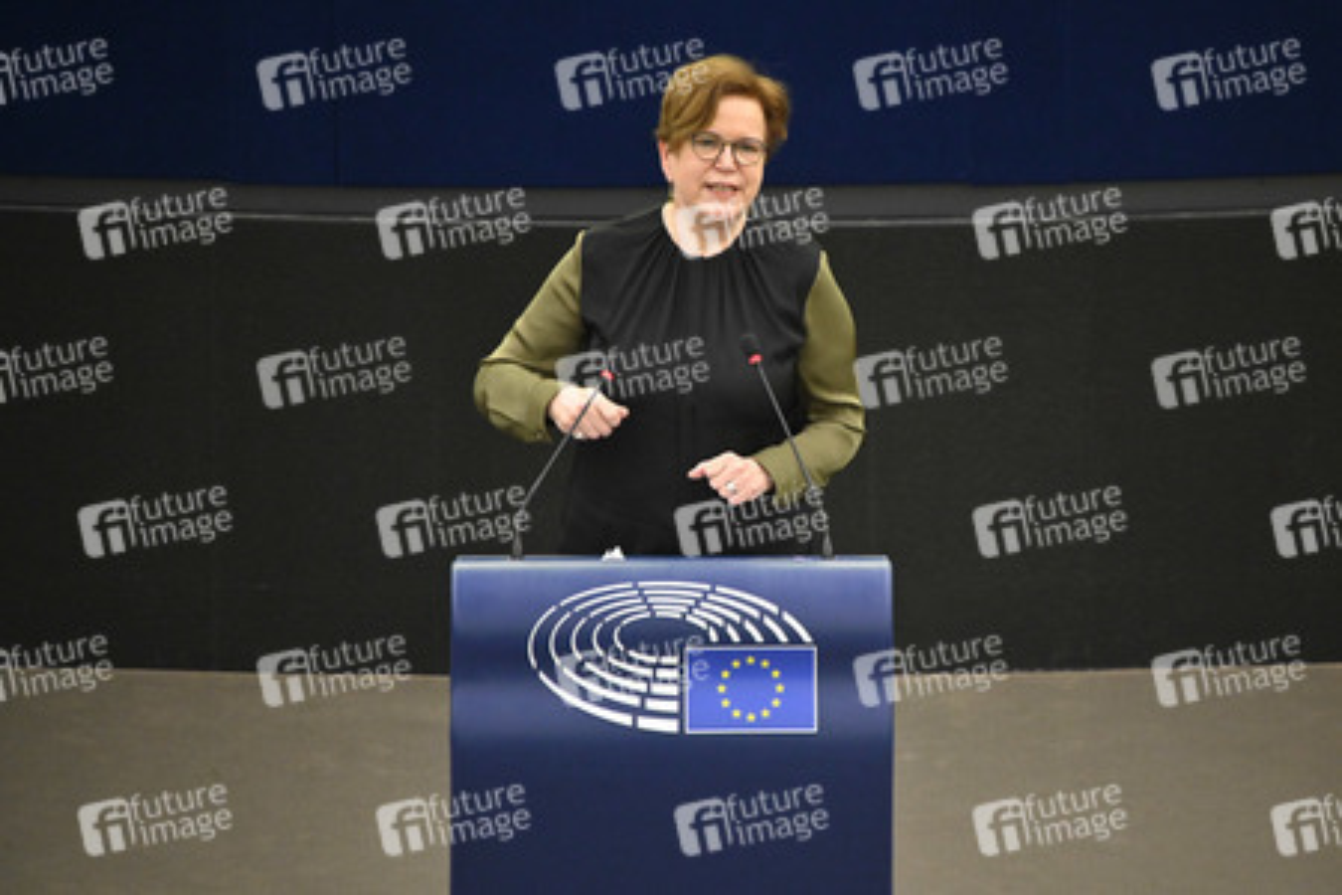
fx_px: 18637
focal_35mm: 500
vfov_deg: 2.7
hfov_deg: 4.1
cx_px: 671
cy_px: 448
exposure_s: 1/320
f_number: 6.3
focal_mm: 500
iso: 4000
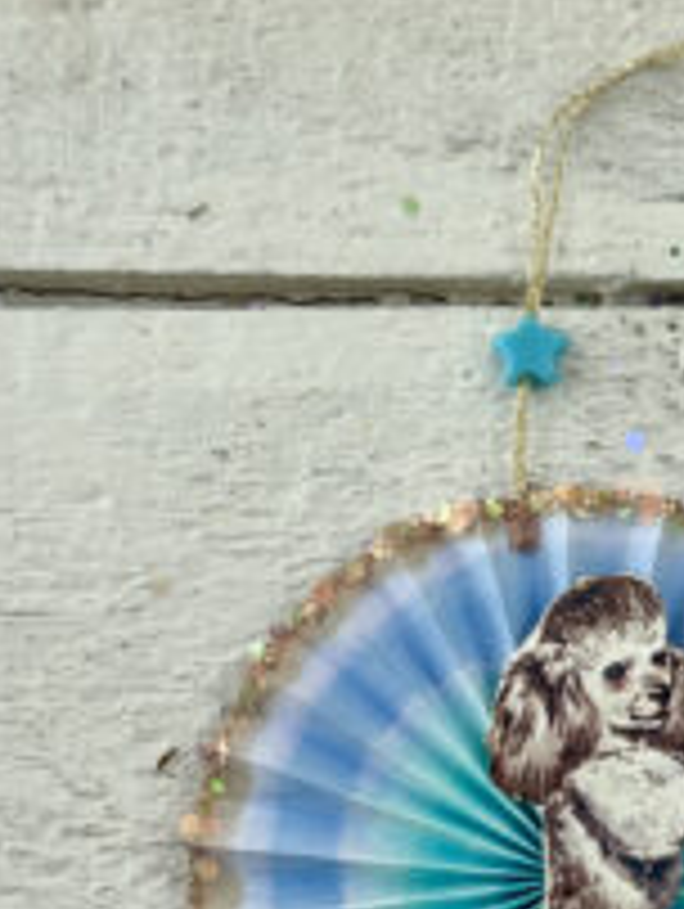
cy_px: 706
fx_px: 2498
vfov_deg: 20.4
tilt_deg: -82.0
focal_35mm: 95
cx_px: 616
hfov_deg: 15.4
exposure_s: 1/1076
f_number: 1.78
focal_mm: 6.76
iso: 64
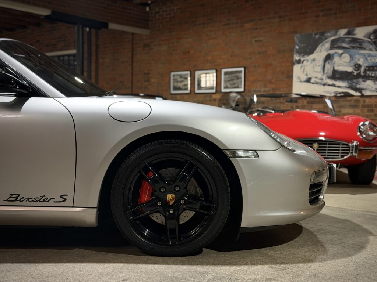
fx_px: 523
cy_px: 141
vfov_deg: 30.3
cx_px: 188
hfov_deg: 39.7
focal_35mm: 48
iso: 125
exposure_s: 1/50
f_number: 1.78
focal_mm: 6.76
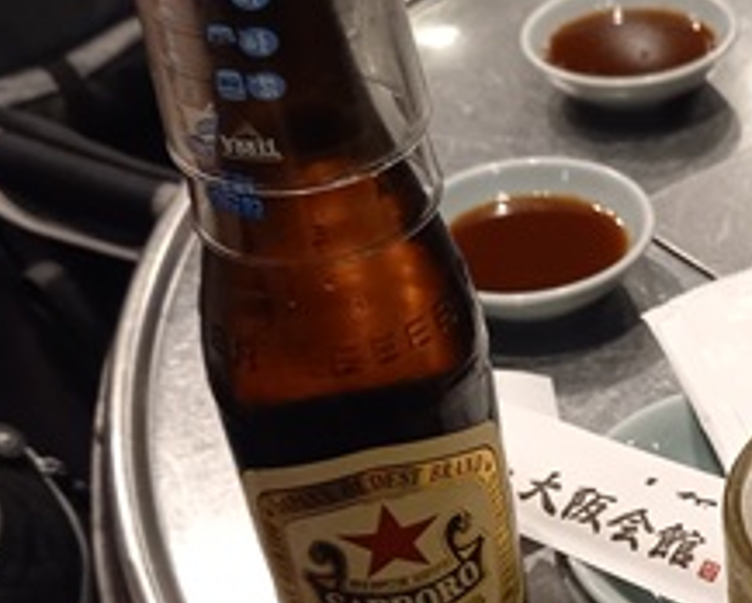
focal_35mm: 72
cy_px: 489
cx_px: 783
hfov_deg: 24.9
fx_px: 1604
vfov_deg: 21.0
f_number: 1.8
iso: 320
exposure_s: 1/40
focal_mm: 4.65
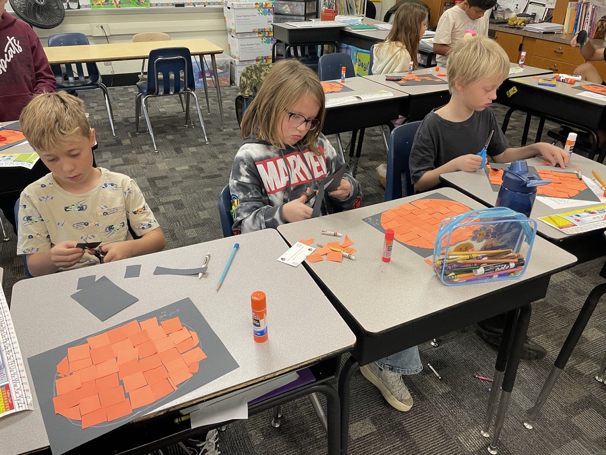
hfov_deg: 67.3
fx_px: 455
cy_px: 228
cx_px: 303
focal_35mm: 26
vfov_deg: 53.1
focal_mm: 4.2
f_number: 1.6
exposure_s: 1/60
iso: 160
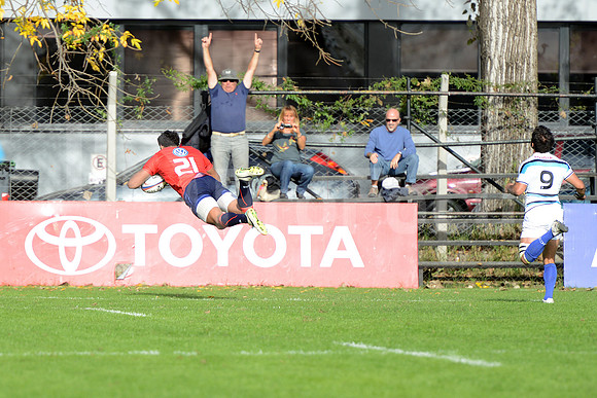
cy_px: 199
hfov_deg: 7.6
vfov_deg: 5.1
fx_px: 4478
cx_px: 298
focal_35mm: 270
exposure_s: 1/500
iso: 250
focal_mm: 270
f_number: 4
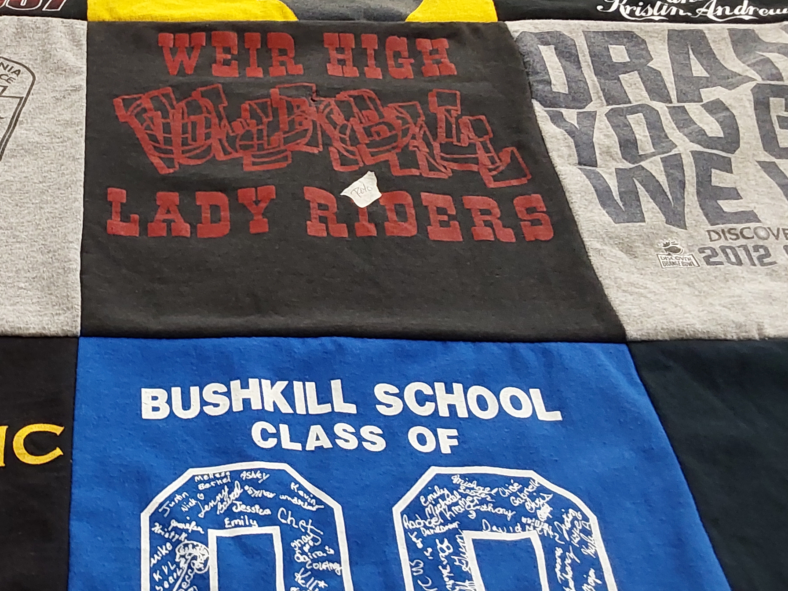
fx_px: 1161
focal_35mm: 51
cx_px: 122
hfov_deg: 35.8
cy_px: 230
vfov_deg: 28.5
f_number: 1.9
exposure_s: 1/60
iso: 200
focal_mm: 2.91
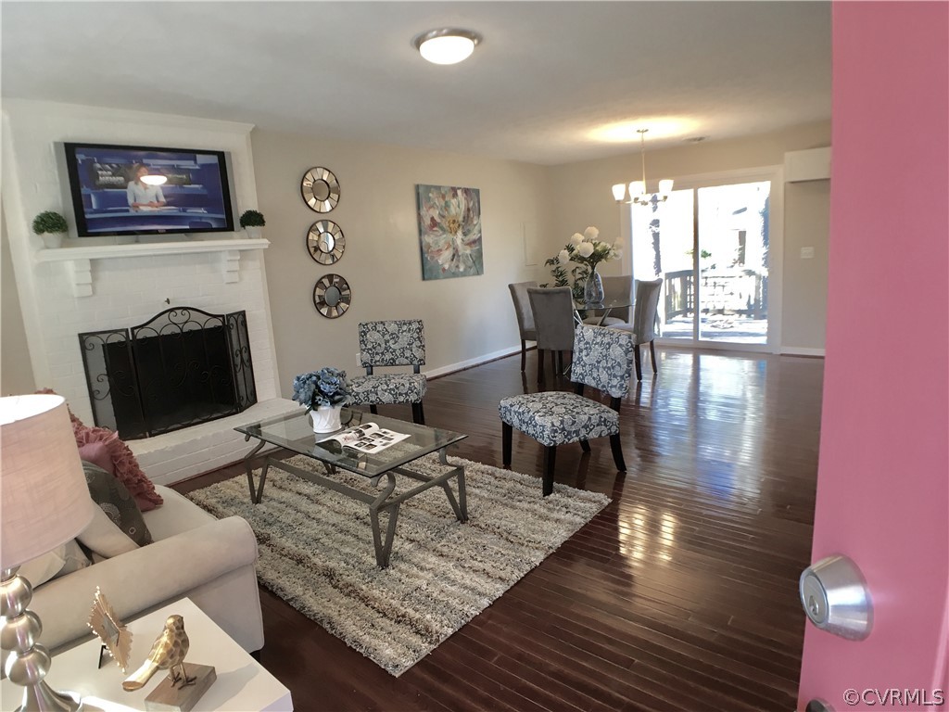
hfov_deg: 61.7
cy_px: 356
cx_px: 474
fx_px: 795
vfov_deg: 48.2
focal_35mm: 29
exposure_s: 1/30
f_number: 2.2
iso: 50
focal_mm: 4.15
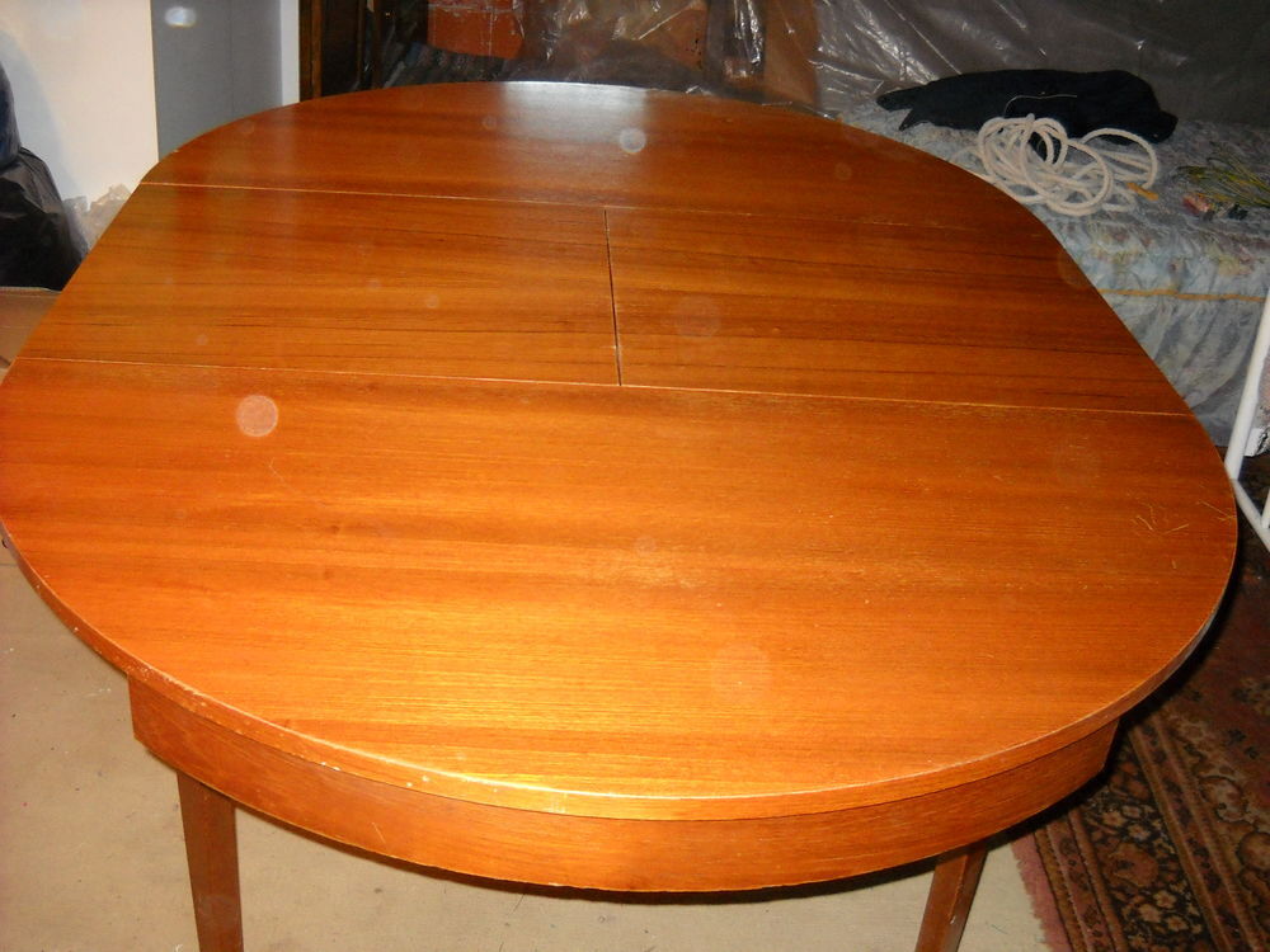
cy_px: 476
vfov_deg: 35.1
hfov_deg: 45.8
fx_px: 1504
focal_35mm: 41
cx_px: 635
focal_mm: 6.72
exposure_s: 1/30
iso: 400
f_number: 3.1
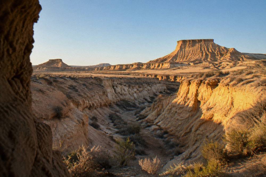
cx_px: 133
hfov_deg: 48.5
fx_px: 295
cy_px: 88
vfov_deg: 33.4
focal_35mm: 40
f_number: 7.1
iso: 800
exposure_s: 1/30
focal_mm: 40
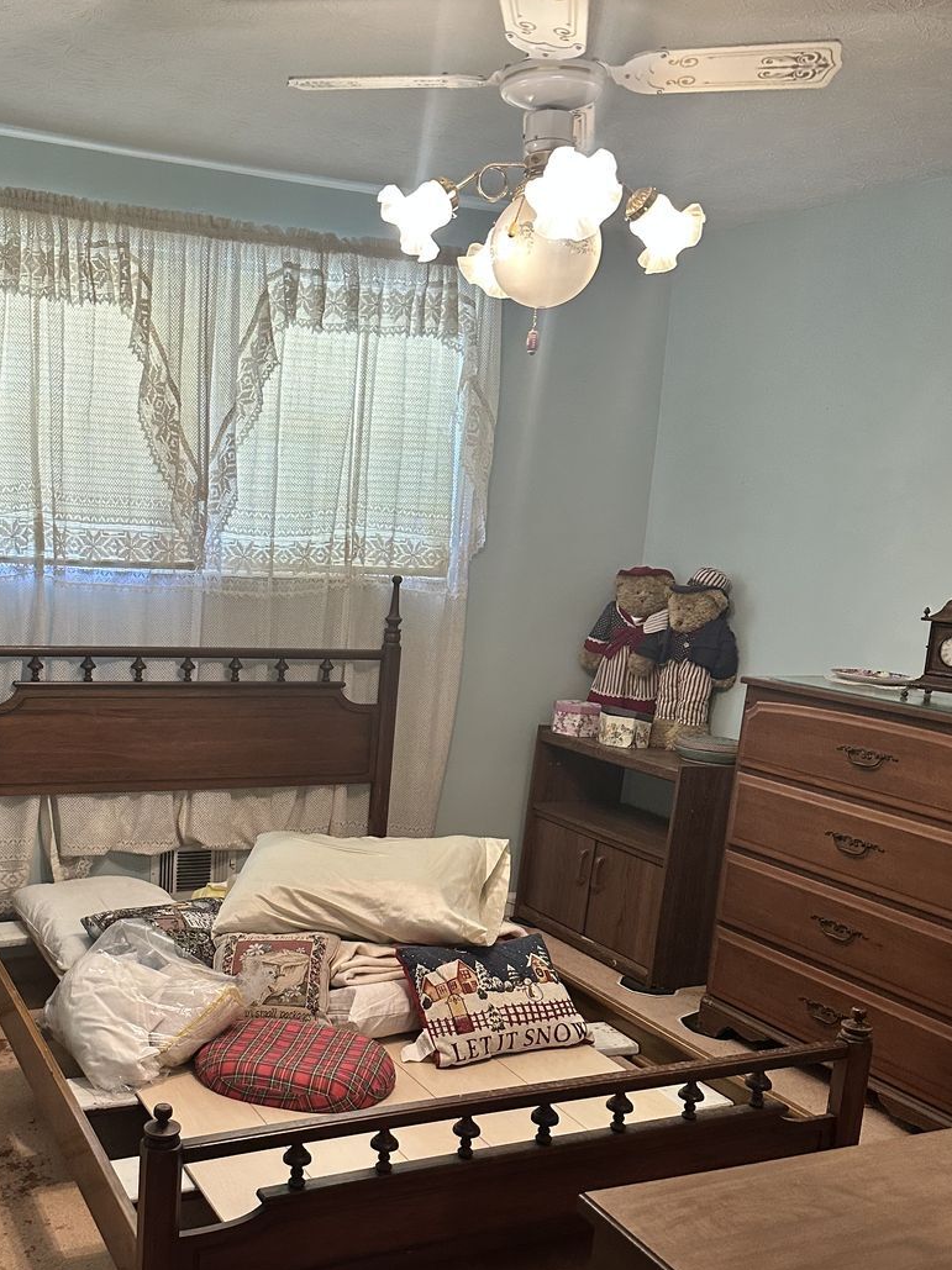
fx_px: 1284
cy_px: 797
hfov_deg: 39.9
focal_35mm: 35
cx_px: 273
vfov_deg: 52.1
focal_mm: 6.86
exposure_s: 1/60
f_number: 1.78
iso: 320
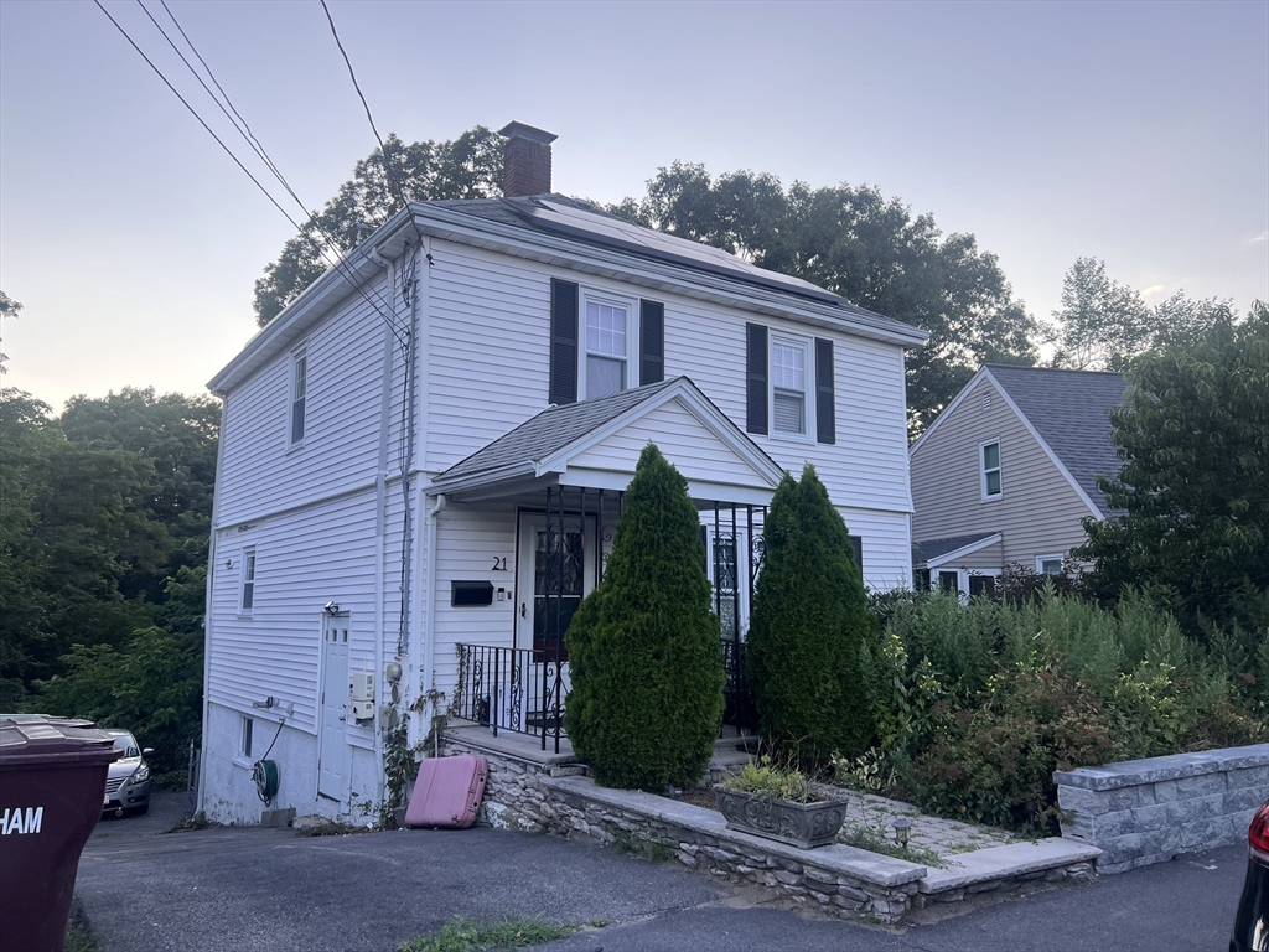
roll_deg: -0.6
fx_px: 953
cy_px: 476
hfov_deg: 67.3
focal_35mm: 26
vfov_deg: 53.1
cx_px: 634
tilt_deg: +7.3
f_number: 1.5
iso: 50
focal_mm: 5.7
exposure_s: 1/504
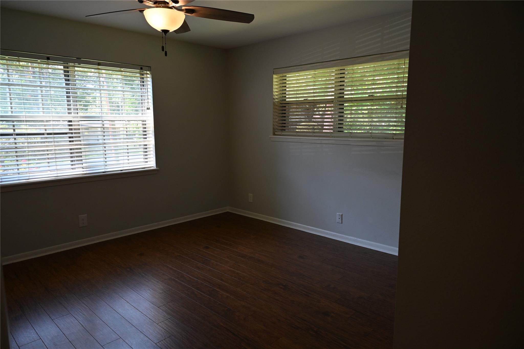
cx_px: 262
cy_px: 174
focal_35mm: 24
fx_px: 357
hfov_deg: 72.6
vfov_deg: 52.2
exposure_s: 1/60
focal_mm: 24.5
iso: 1000
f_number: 11
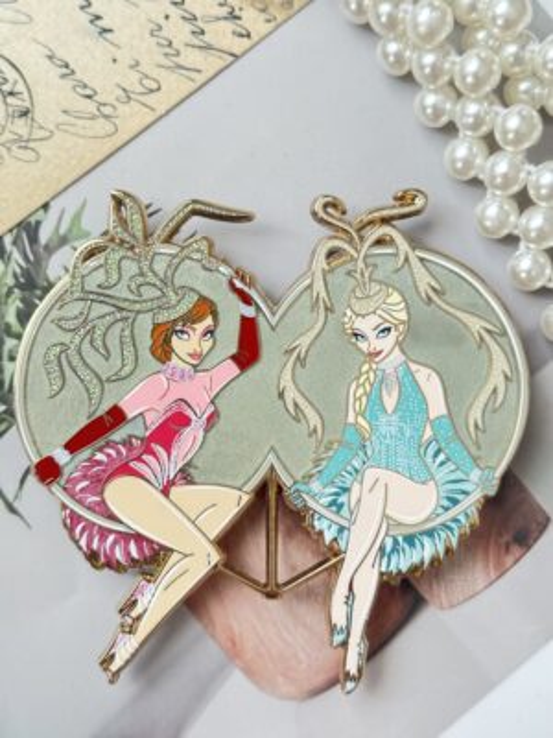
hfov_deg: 30.3
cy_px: 369
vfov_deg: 39.7
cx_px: 276
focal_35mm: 48
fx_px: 1022
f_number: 1.78
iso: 800
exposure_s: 1/18
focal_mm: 6.76
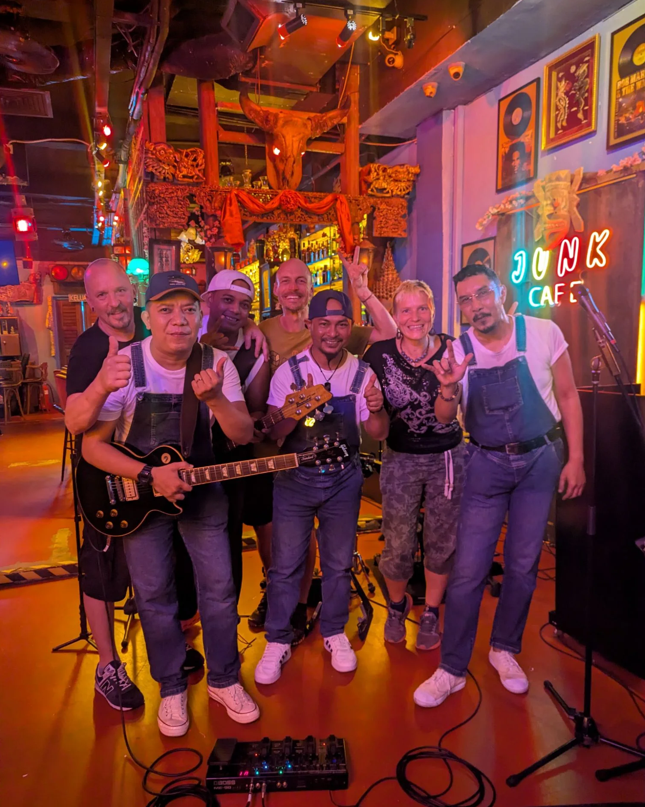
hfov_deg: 56.8
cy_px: 405
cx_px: 322
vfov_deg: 68.1
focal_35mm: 25
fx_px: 597
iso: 670
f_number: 1.85
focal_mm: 6.81
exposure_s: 1/25
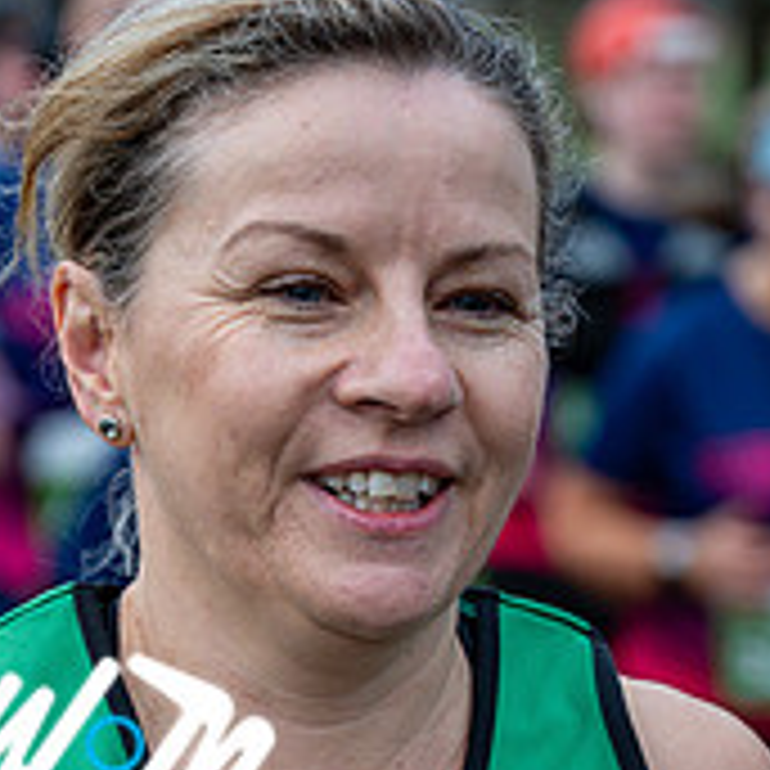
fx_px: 5084
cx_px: 113
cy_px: 844
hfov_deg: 8.6
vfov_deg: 8.6
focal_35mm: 202
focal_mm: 70
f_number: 2.8
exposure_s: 1/1250
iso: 450
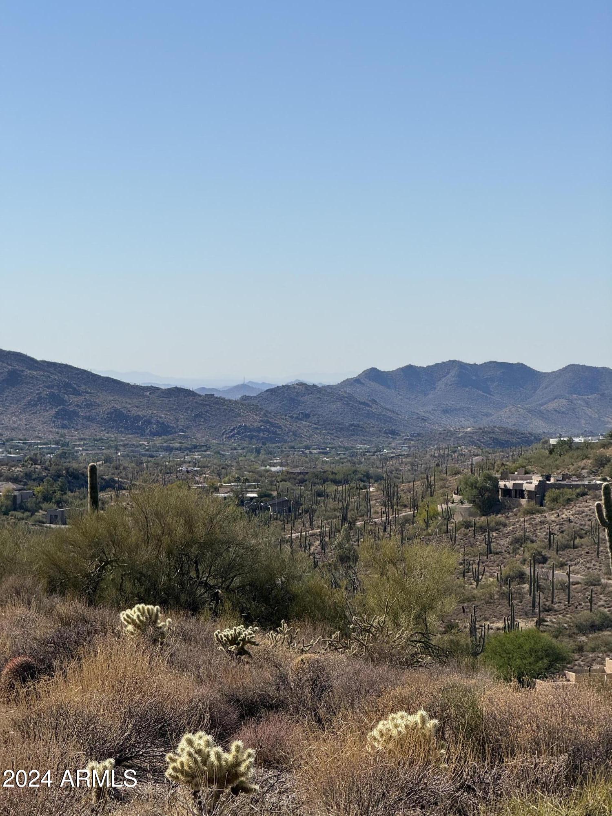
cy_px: 408
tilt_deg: -1.7
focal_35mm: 120
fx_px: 2829
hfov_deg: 12.3
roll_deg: -0.7
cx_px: 306
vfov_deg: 16.4
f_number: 2.8
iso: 50
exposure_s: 1/2212
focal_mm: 15.66
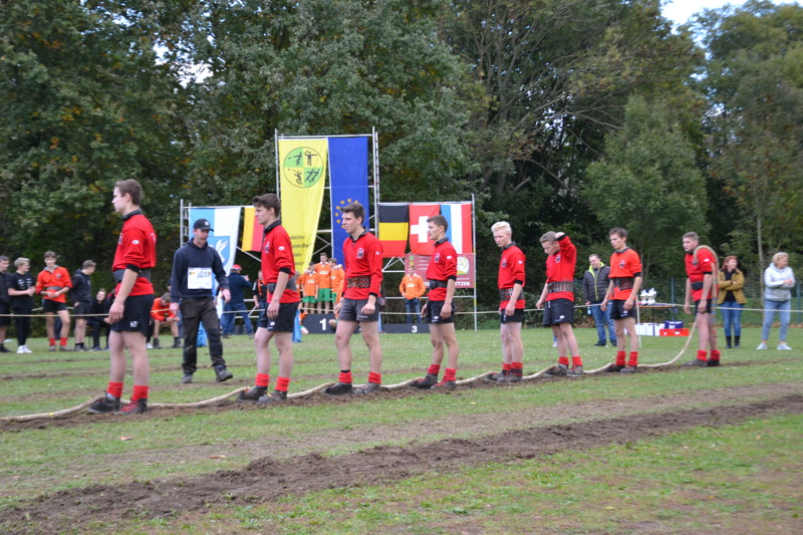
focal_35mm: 75
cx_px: 402
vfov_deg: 18.2
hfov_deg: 27.0
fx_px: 1672
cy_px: 268
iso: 250
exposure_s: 1/125
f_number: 5.6
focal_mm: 50
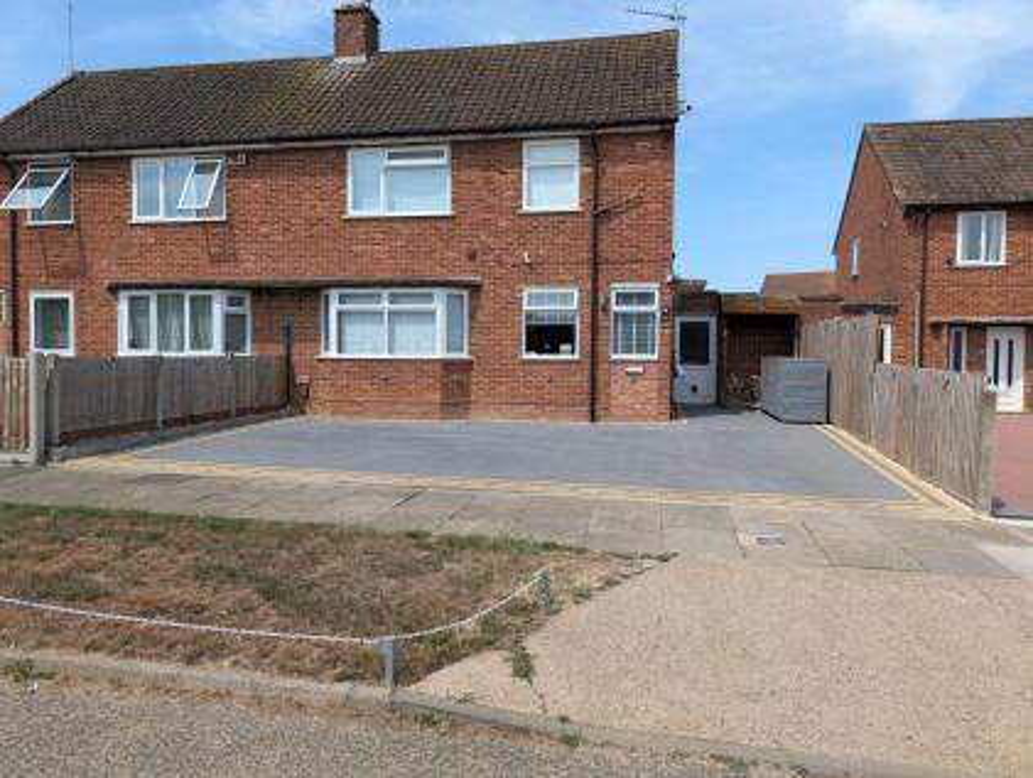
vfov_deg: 56.9
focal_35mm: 24
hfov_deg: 71.5
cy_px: 389
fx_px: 717
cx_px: 516
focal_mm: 6.9
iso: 21
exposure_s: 1/876
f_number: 1.68
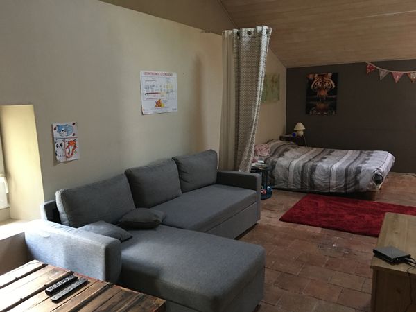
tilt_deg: -9.2
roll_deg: +1.9
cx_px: 208
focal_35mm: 29
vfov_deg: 48.2
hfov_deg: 61.7
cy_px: 156
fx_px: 349
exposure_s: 1/8
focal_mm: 4.15
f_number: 2.2
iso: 160
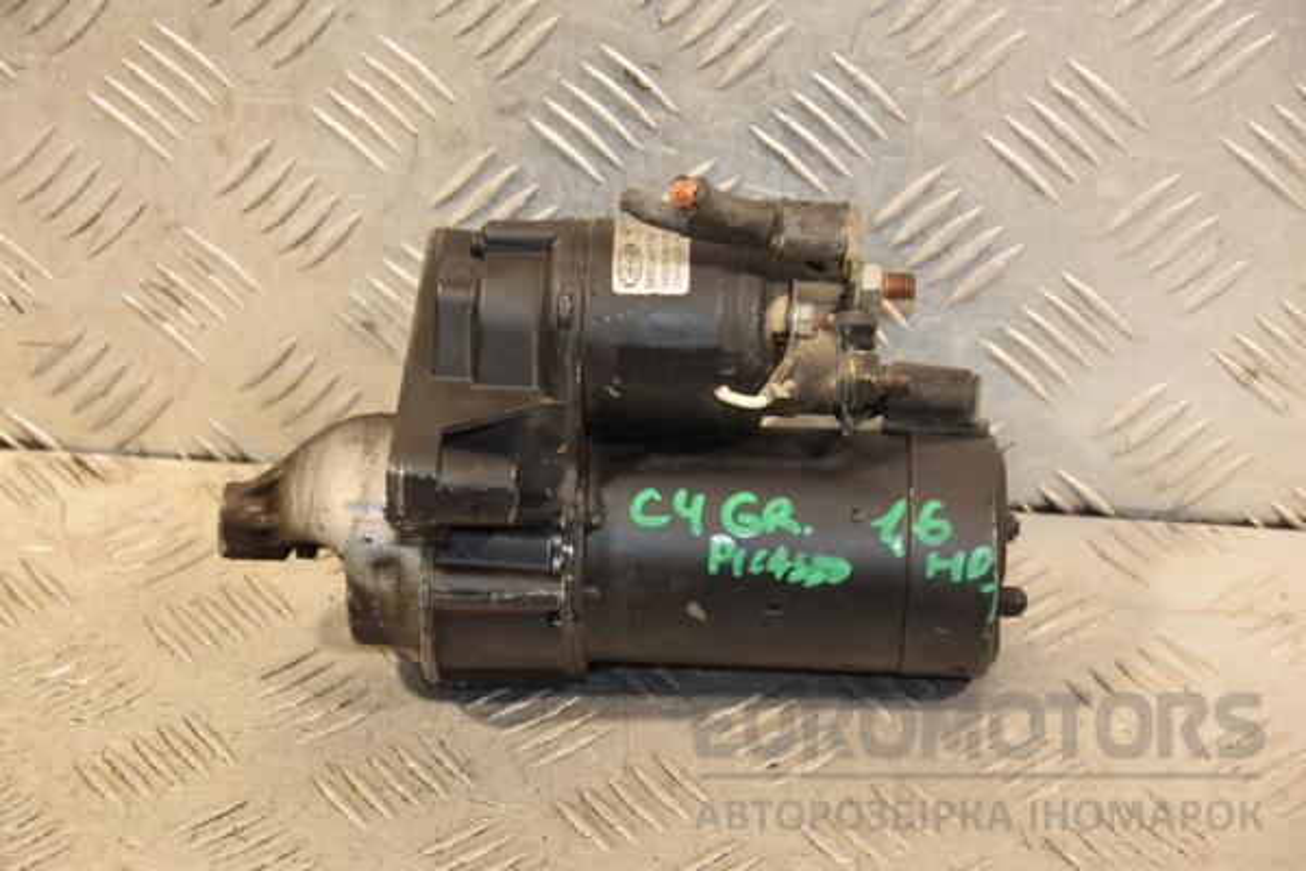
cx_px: 653
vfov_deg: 13.0
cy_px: 436
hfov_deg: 19.5
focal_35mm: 105
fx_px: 3809
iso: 800
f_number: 5.3
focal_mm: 70
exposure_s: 1/100
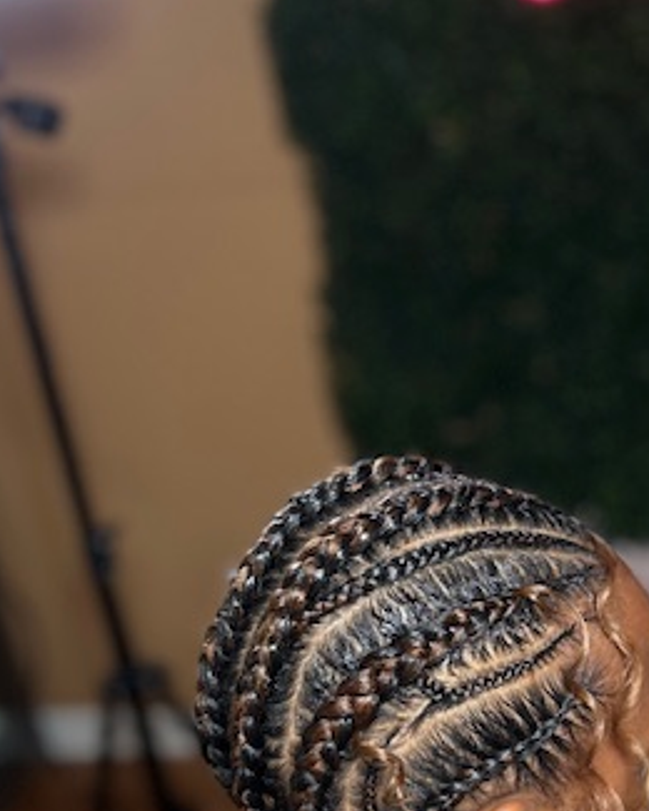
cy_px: 569
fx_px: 1200
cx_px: 472
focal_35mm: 50
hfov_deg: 29.9
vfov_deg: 36.8
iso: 125
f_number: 1.5
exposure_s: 1/92
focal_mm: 5.7
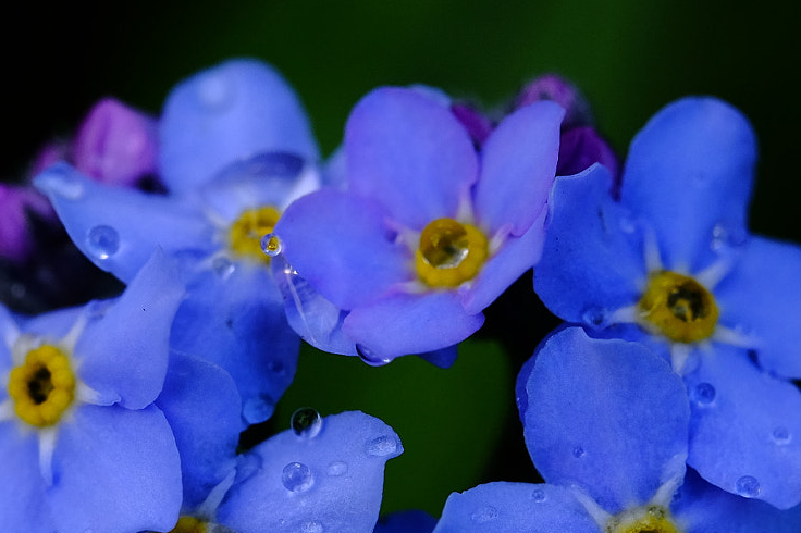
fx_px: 5804
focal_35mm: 261
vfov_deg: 5.3
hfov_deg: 7.9
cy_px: 517
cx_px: 344
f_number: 8
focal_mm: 80
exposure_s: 1/120
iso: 400
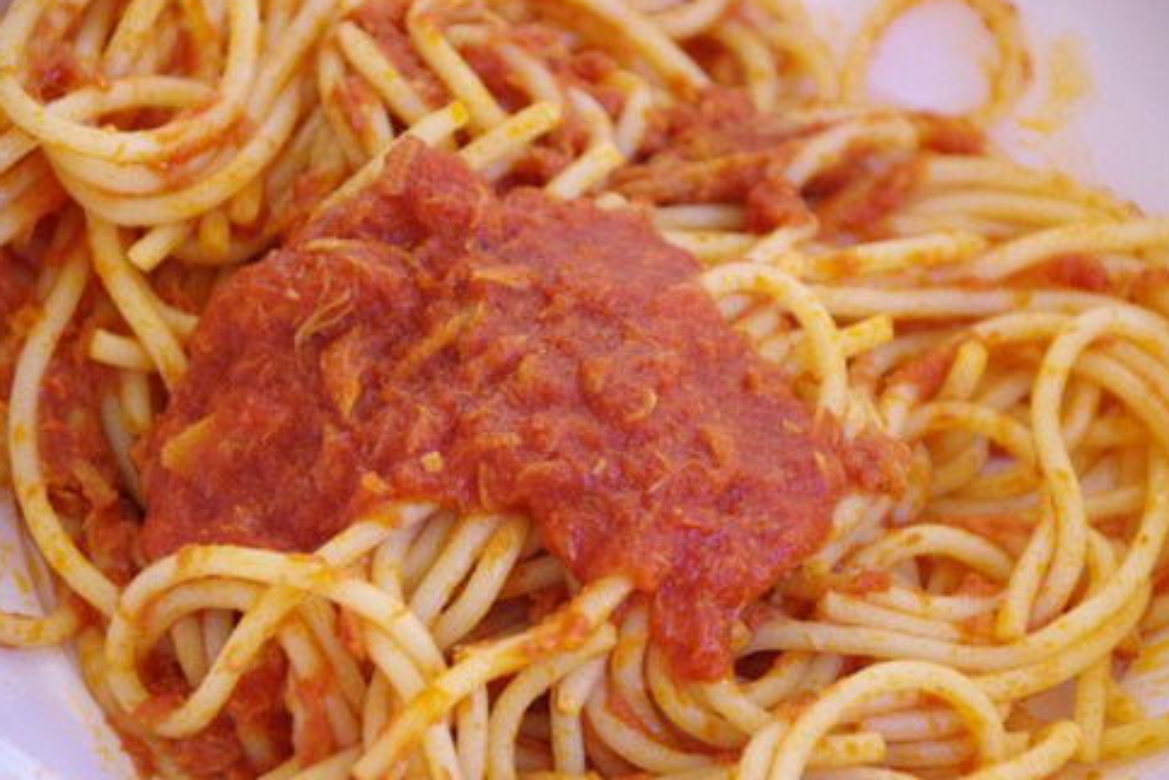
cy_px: 390
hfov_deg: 5.3
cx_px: 589
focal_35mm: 387
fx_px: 12570
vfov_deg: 3.6
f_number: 6.3
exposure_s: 1/60
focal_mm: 250
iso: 2000
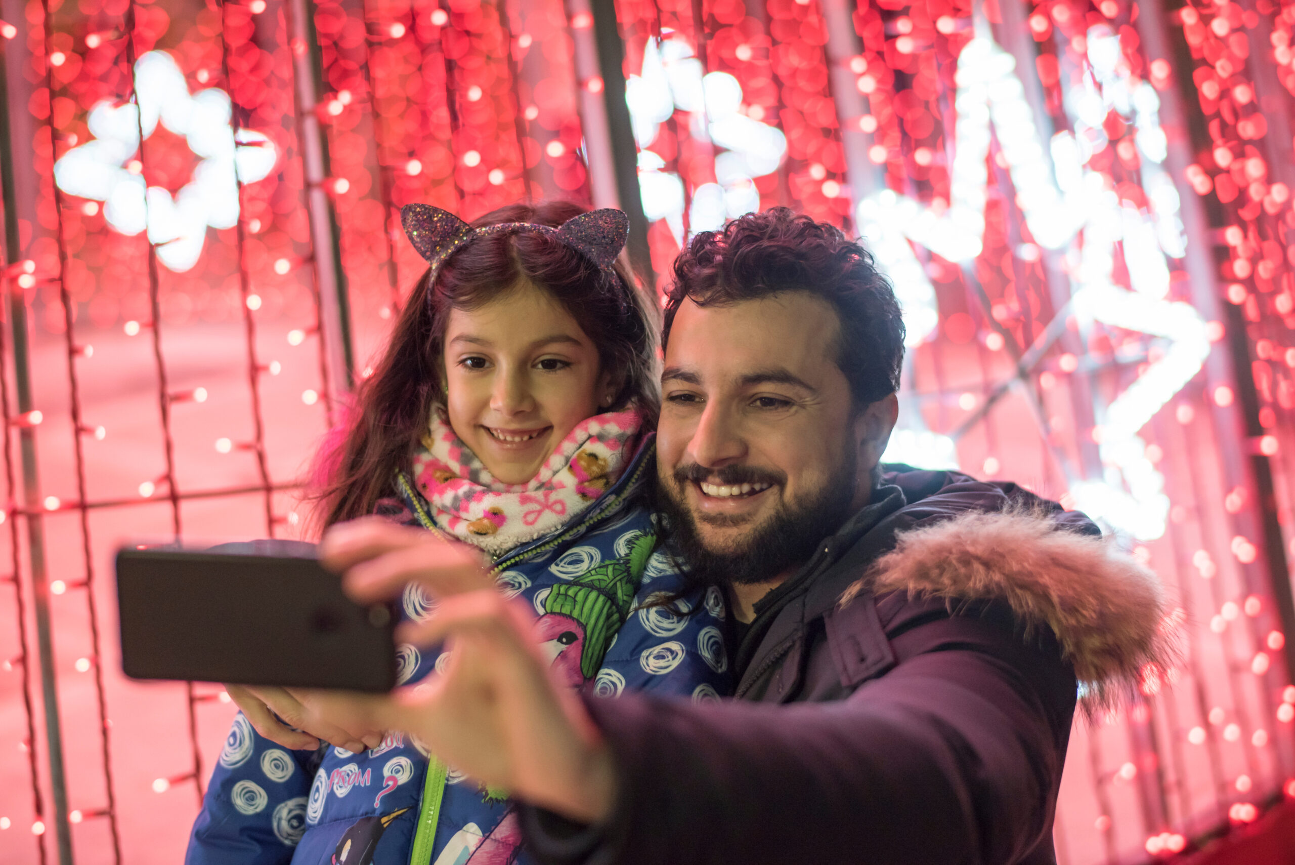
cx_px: 648
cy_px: 432
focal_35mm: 58
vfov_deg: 23.4
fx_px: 2087
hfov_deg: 34.5
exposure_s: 1/160
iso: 1250
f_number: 2
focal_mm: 58
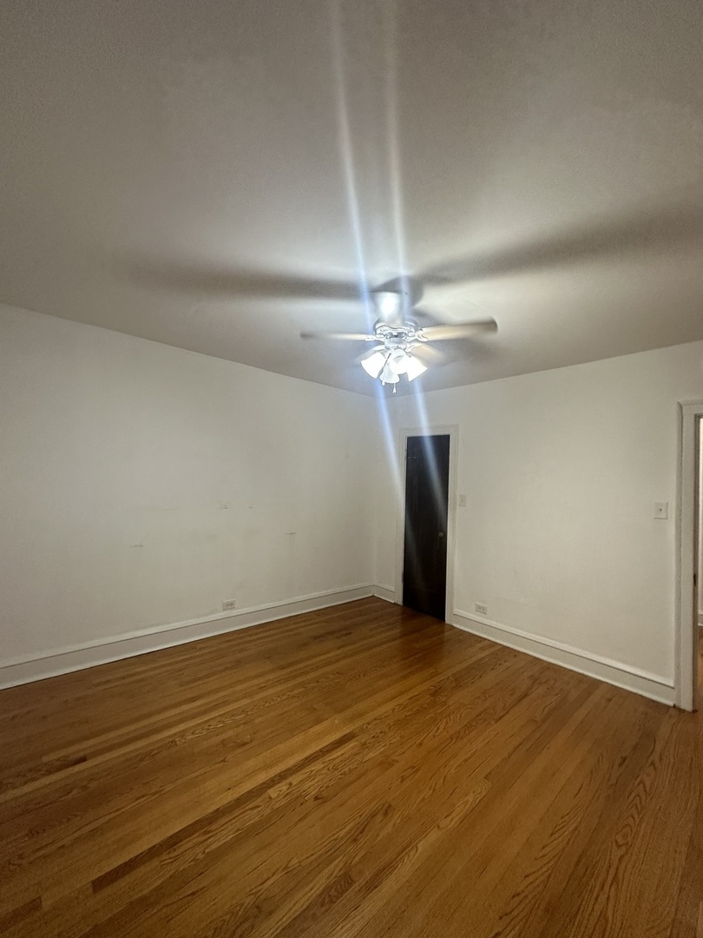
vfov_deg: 102.1
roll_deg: -1.8
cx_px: 352
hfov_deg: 85.7
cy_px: 469
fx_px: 379
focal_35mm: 14
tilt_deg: +2.7
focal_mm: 2.22
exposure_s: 1/60
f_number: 2.2
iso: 200
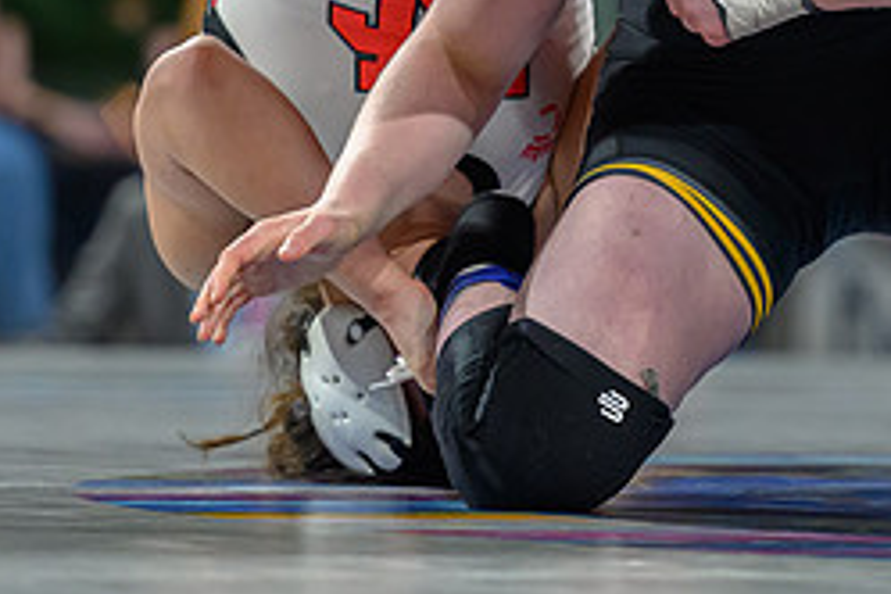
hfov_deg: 4.9
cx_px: 755
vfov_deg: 3.3
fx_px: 10345
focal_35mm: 418
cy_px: -87
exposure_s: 1/800
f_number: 2.8
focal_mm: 135
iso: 3600
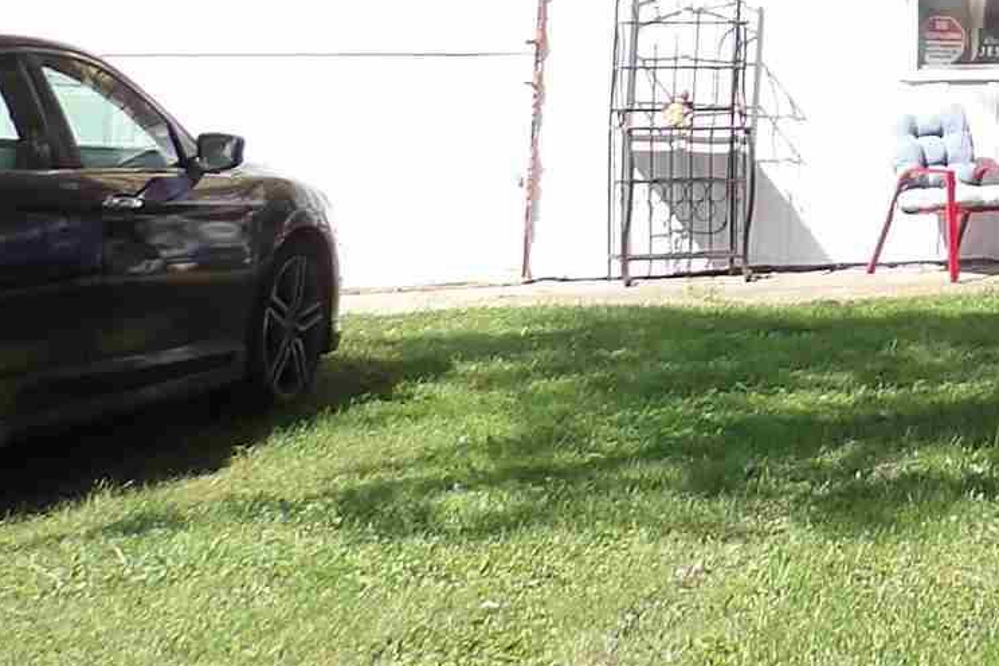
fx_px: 2858
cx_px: 1520
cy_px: -530
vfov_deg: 12.2
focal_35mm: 103
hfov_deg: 17.7
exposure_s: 1/462
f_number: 3.2
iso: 100
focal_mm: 4.3
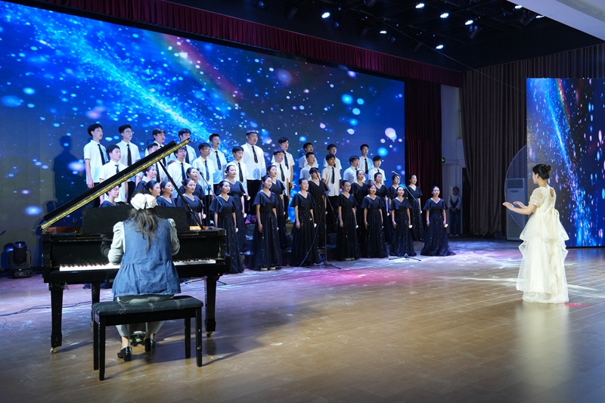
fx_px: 580
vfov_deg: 38.3
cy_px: 202
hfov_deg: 55.1
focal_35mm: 34
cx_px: 302
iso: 1000
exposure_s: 1/160
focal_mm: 23
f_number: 4
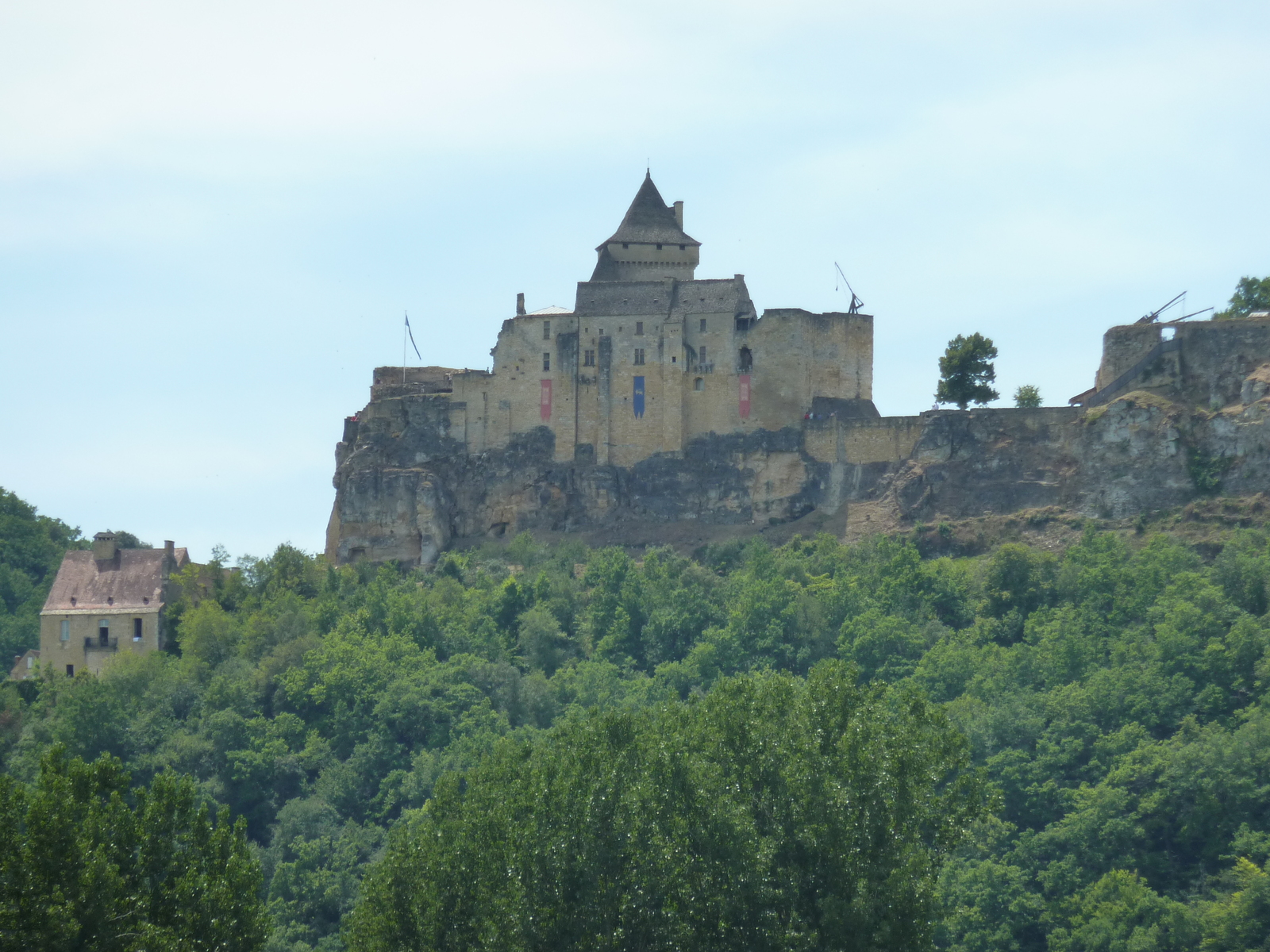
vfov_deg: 5.7
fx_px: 9539
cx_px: 635
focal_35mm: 260
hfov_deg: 7.6
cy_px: 476
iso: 125
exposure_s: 1/400
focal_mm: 42.6
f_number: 4.7
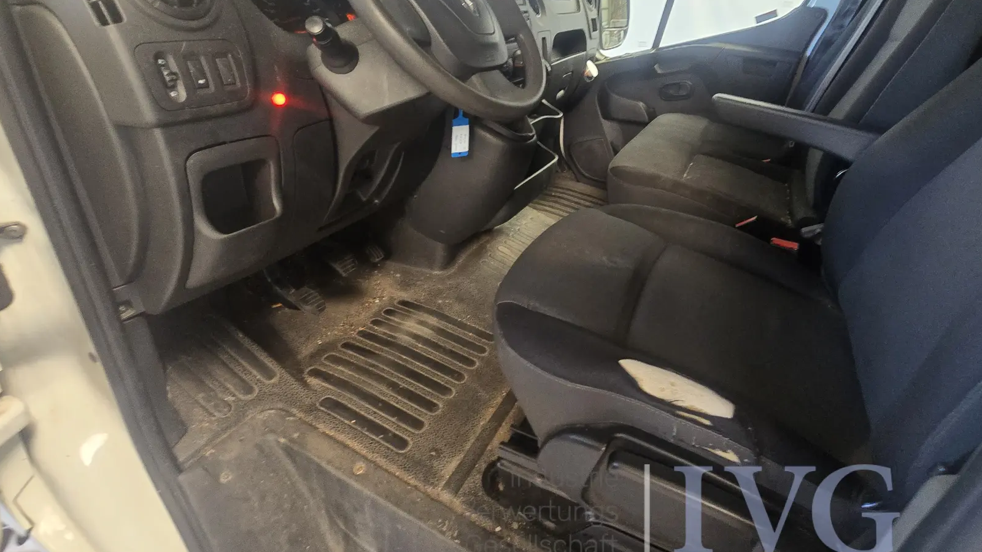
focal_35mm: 17
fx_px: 443
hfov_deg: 95.5
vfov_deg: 62.9
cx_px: 547
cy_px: 202
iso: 320
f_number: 2.2
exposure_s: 1/60
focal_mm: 2.2
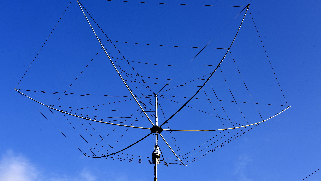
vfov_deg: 19.7
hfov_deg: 34.4
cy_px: 89
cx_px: 160
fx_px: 519
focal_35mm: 61
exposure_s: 1/100
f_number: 10
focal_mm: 58
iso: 80
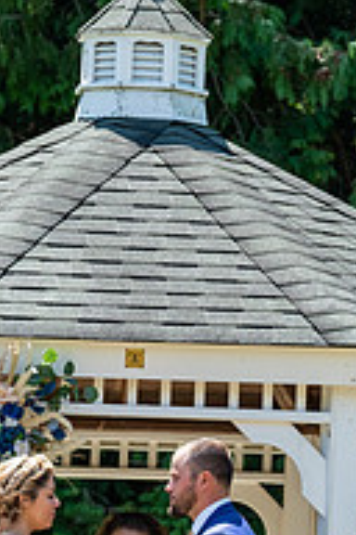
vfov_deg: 5.5
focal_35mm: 372
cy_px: 440
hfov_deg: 3.7
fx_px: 5518
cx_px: 209
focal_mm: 106
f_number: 3.6
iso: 200
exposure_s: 1/500
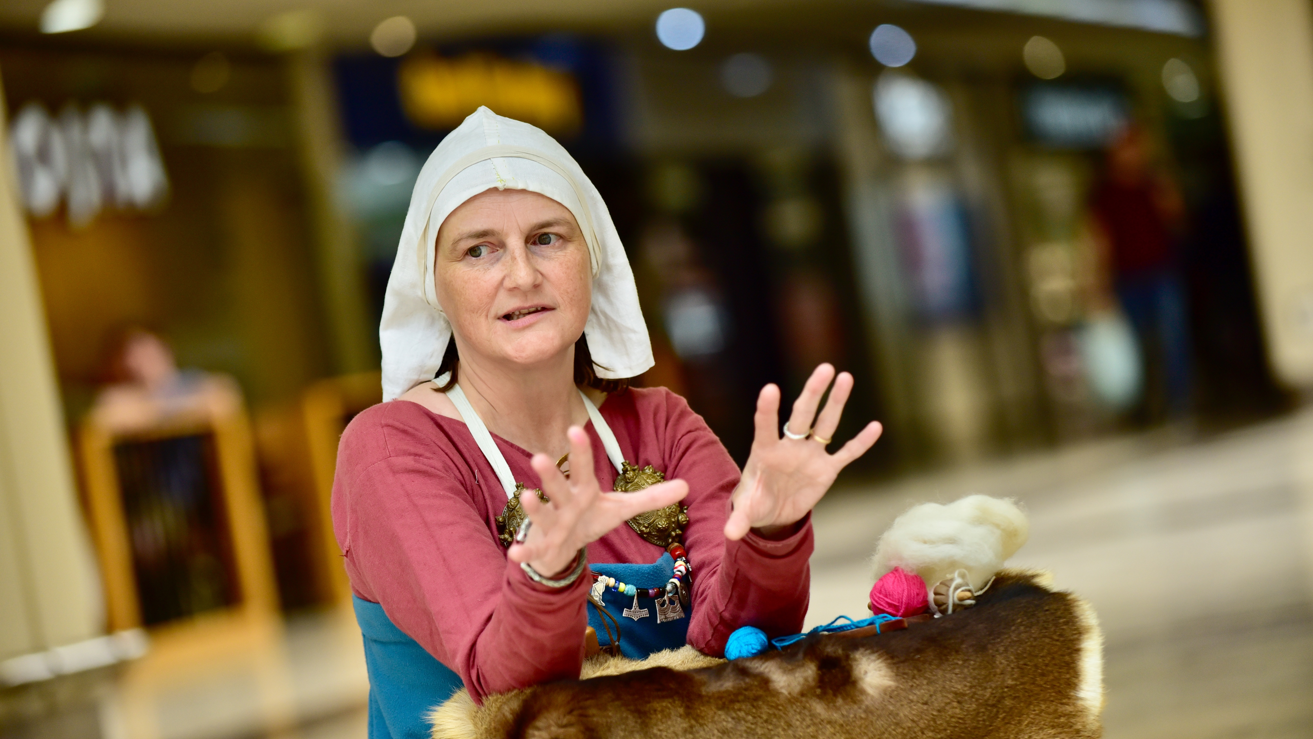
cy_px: 401
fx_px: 4770
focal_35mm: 137
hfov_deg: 15.7
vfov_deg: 8.9
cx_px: 654
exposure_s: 1/1600
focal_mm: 130
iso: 640
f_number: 2.8
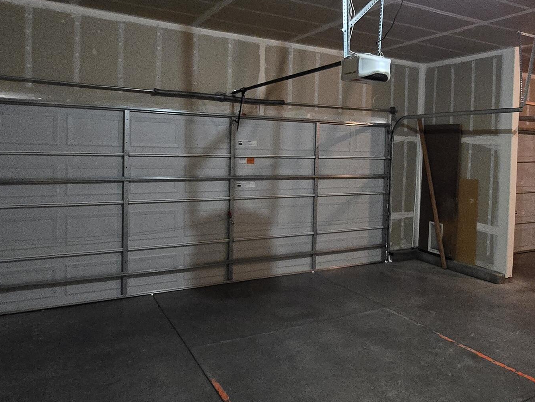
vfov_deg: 48.1
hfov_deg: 59.5
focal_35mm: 29
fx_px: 448
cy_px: 172
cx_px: 376
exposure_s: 1/40
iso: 1600
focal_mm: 1.7
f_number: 2.2
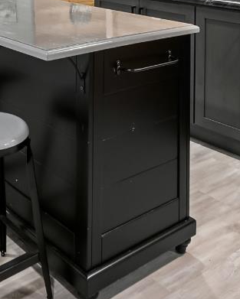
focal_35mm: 54
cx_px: 35
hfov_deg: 27.3
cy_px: -70
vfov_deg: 29.3
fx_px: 479
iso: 400
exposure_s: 1/1.25
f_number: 8
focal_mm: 10
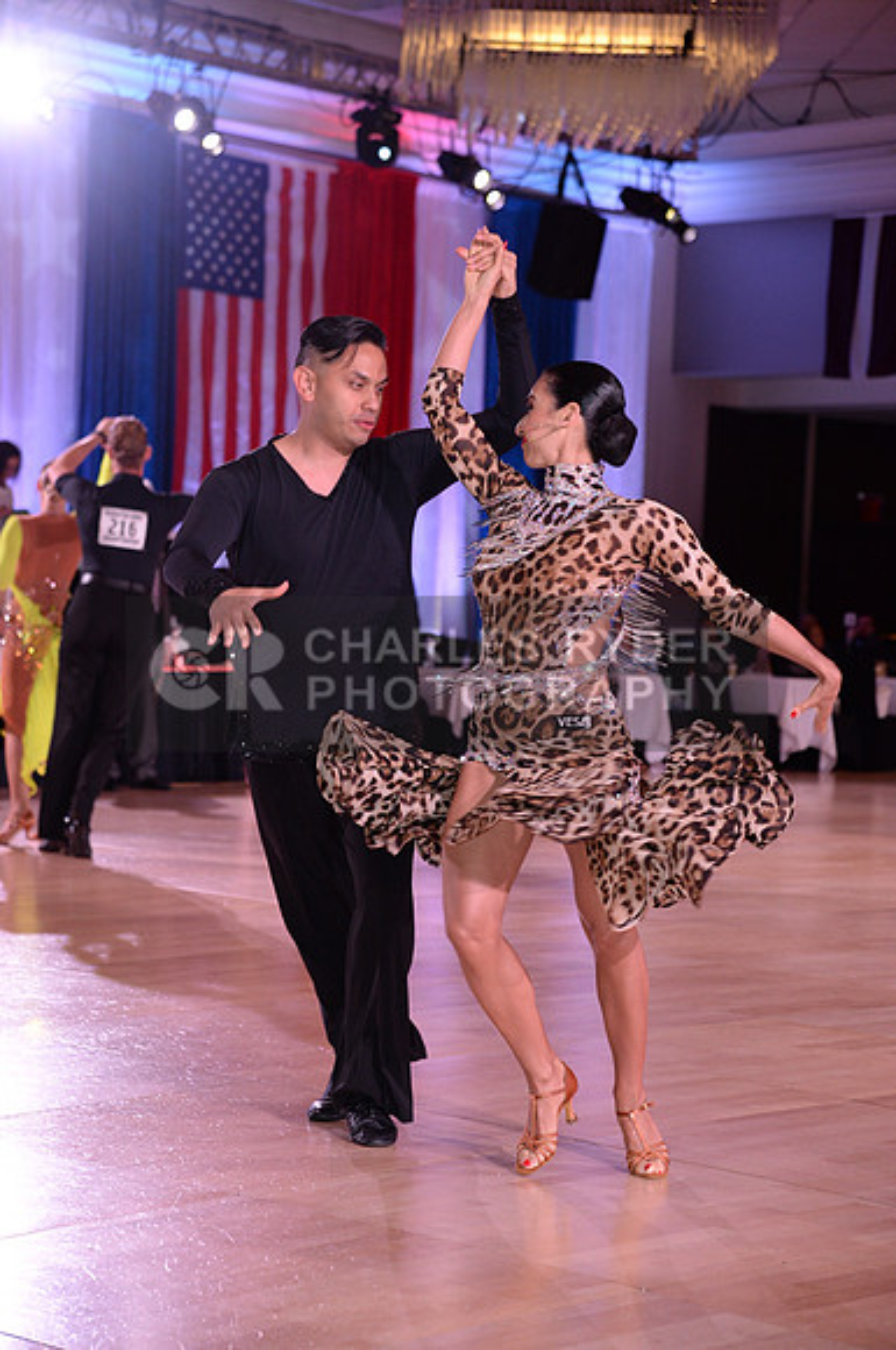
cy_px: 675
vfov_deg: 23.9
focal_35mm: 85
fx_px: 3183
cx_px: 448
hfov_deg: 16.0
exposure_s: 1/250
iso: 2000
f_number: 5
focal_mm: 85
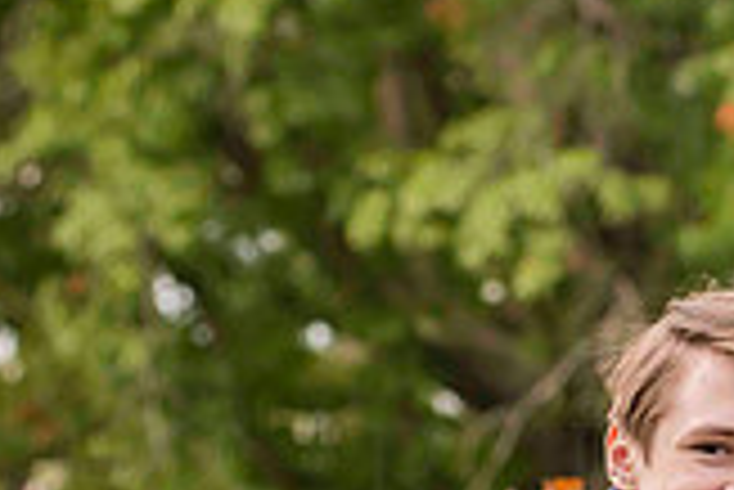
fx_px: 6244
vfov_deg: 4.5
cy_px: 695
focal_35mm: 306
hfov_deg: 6.7
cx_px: 973
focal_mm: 86
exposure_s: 1/320
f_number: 5.6
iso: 400
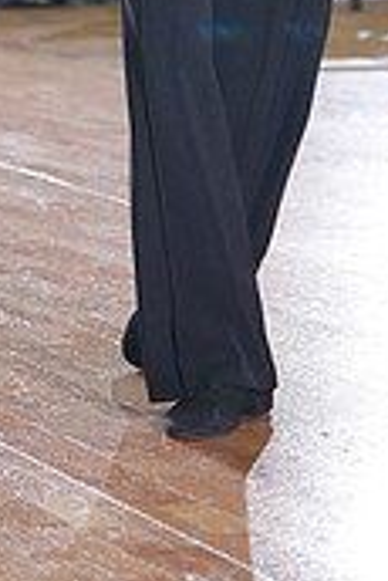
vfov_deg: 7.6
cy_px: -203
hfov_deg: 5.1
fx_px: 4308
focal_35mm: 267
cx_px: -15
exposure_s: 1/400
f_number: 4
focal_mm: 79
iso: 2500
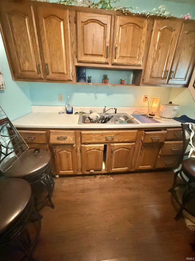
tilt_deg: -21.2
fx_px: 105
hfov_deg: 85.7
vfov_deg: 102.1
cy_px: 130
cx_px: 98
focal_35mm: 14
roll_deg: -2.2
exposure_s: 1/60
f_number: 2.2
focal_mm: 2.22
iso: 1250
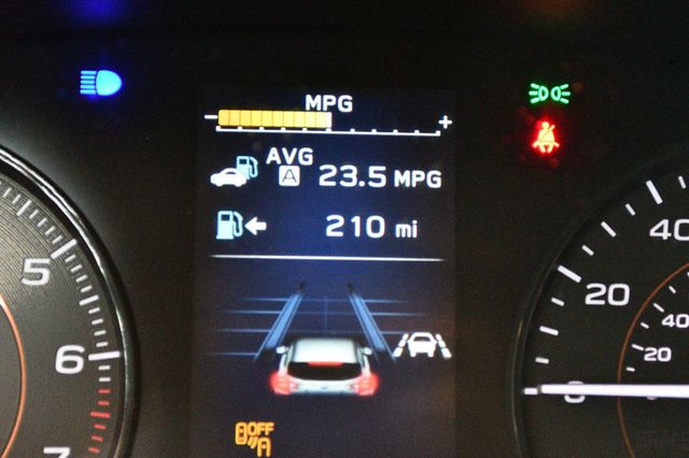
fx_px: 1377
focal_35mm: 72
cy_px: 229
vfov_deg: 18.9
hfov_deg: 28.1
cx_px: 344
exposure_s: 1/40
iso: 12800
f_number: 5.6
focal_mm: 48
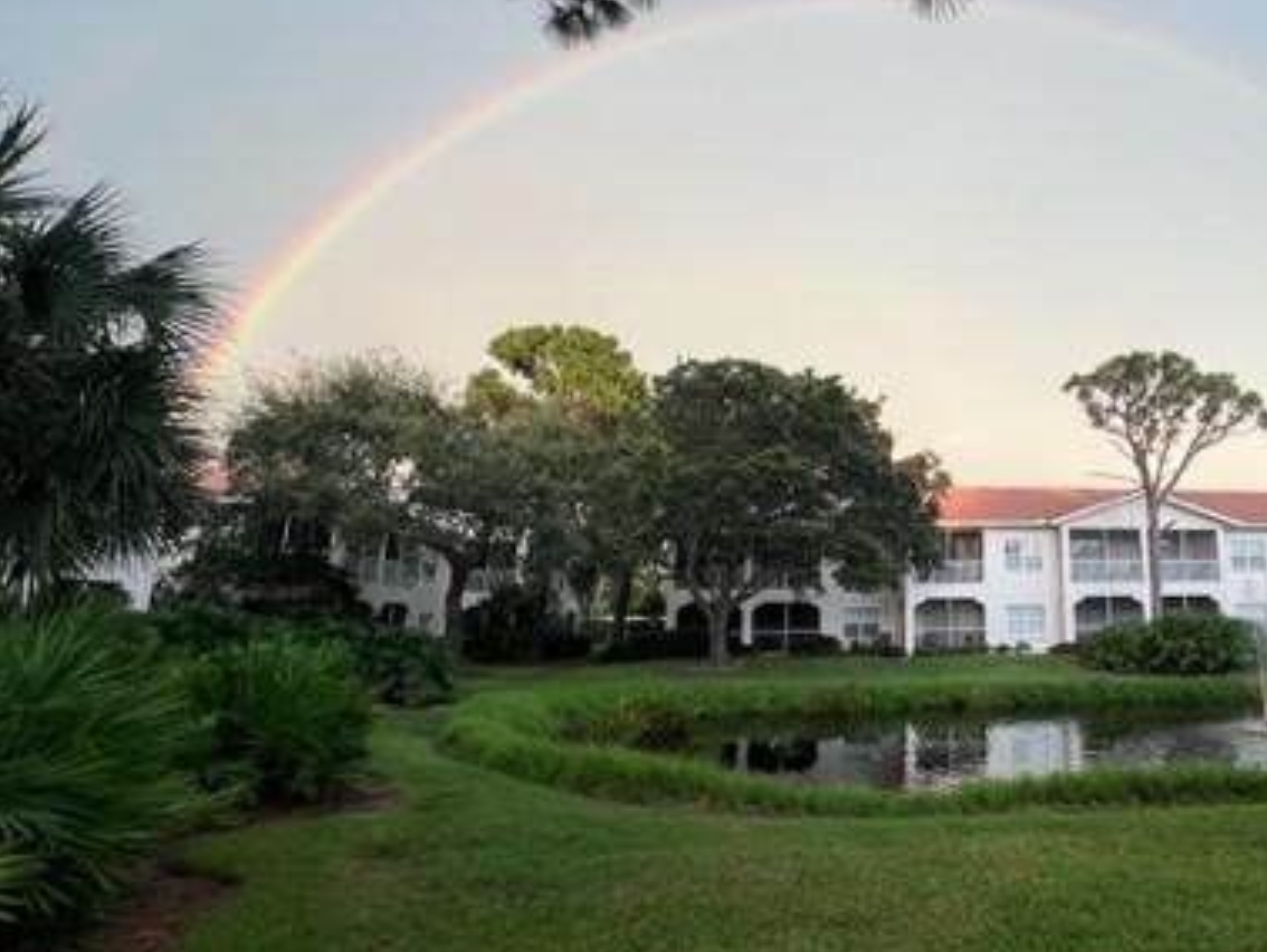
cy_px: 453
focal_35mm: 22
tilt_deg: +11.3
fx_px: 806
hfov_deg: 70.8
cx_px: 962
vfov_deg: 61.1
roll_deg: +0.9
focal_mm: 1.57
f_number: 1.8
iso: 40
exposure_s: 1/99
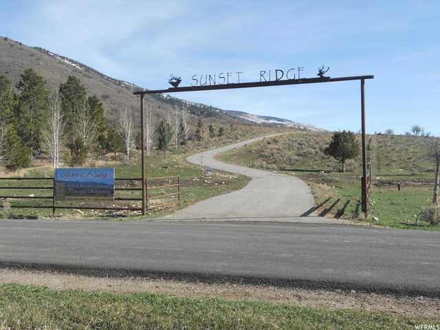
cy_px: 165
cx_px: 220
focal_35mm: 38
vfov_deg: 37.7
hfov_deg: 49.0
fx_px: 483
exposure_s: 1/640
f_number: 3.9
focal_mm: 6.9
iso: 80
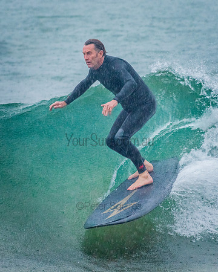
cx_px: 69
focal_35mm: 1104
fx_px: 8906
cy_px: 127
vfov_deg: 1.8
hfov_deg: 1.4
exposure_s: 1/320
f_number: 5.6
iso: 900
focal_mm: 500
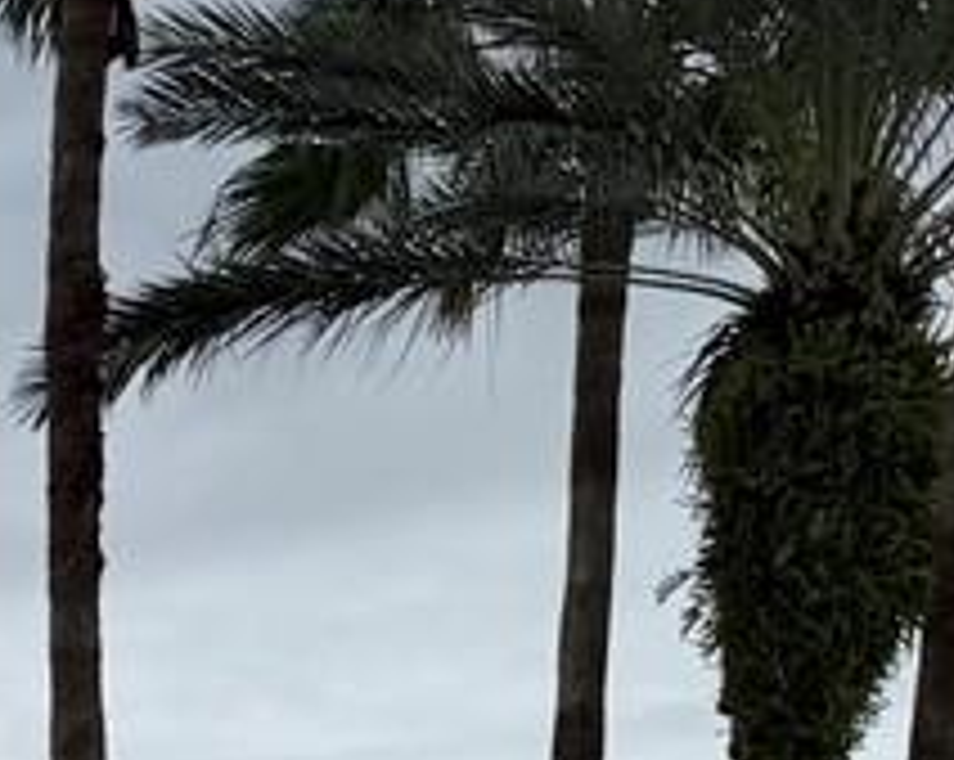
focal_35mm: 177
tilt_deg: -6.5
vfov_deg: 7.6
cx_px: -2236
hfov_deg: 8.5
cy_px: 2267
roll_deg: -0.7
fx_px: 4991
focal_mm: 6.76
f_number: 1.78
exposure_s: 1/6173
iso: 80
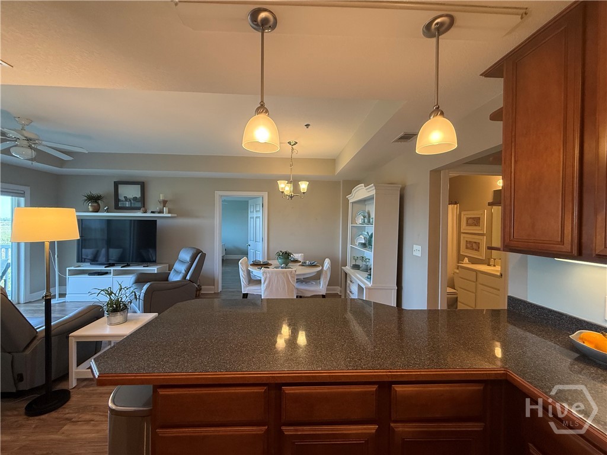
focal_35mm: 14
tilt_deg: -1.7
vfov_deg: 85.7
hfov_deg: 102.1
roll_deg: -0.6
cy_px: 228
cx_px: 304
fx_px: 245
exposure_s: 1/120
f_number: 2.2
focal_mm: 2.22
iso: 250
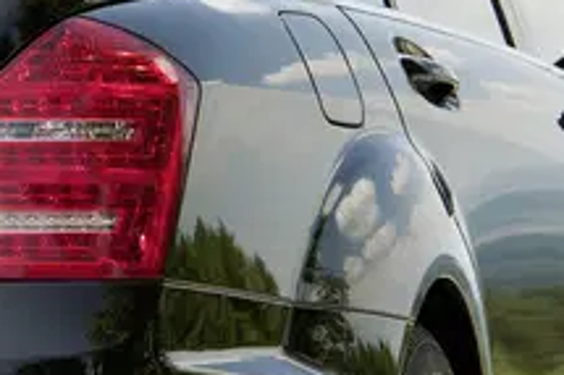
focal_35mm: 682
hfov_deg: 3.0
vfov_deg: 2.0
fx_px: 10676
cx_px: -401
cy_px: 5
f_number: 5.6
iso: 100
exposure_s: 1/200
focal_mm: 122
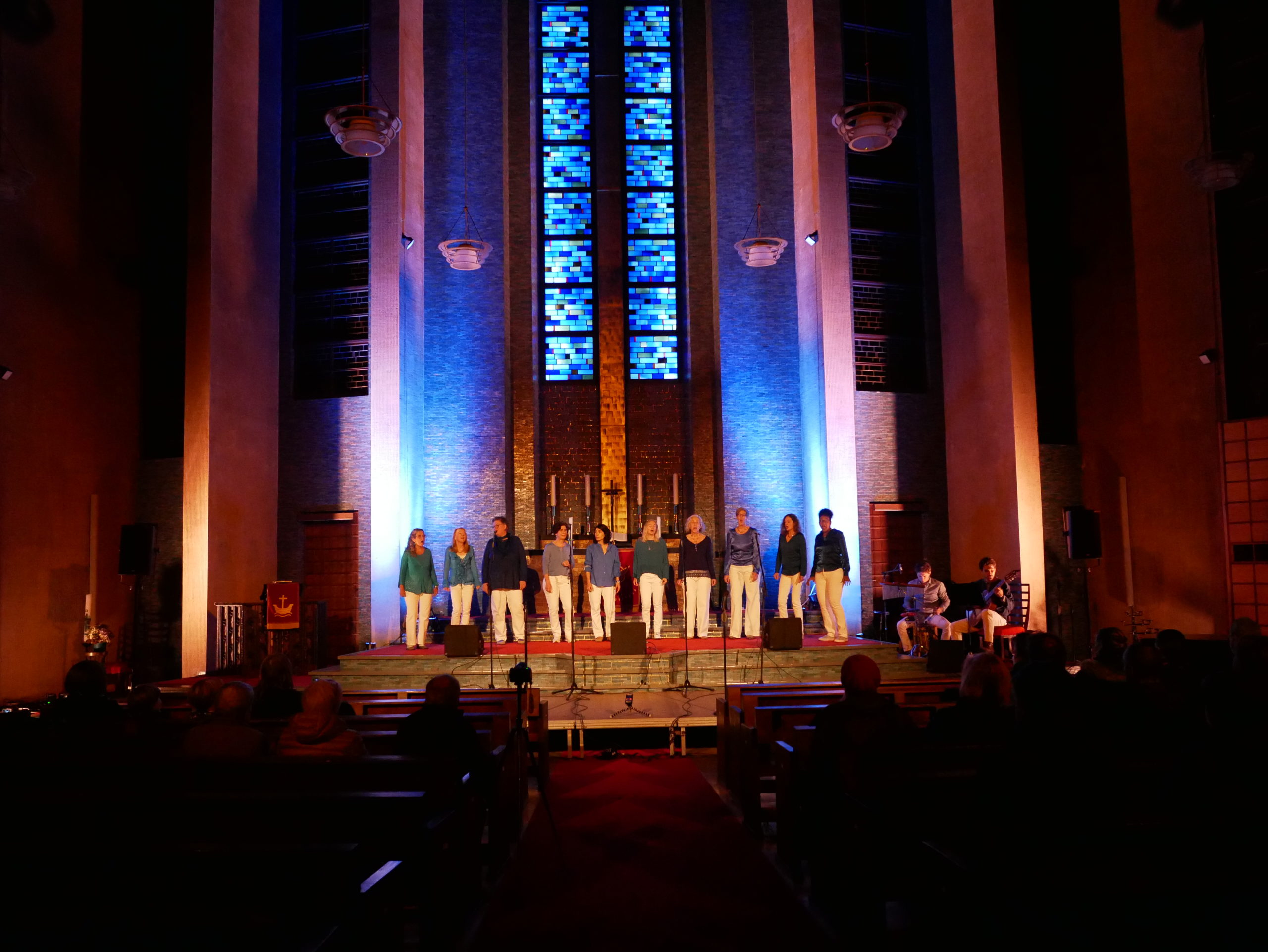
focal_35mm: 30
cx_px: 634
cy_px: 476
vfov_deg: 46.8
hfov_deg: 59.9
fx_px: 1099
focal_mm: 15
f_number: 2.8
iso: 3200
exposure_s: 1/60
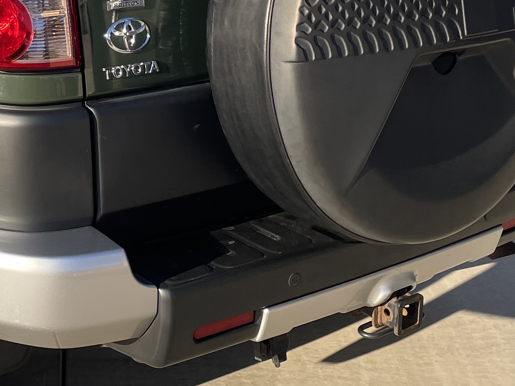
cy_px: 7
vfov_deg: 18.7
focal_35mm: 77
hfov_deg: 24.8
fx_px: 1146
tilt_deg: -14.6
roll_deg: -2.2
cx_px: 76
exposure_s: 1/1575
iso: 32
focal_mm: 4.2
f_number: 1.6
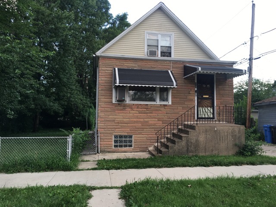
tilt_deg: +3.9
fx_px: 231
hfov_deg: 61.7
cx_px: 138
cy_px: 104
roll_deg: -0.7
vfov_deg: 48.2
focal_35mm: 29
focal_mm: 4.15
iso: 25
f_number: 2.2
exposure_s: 1/129
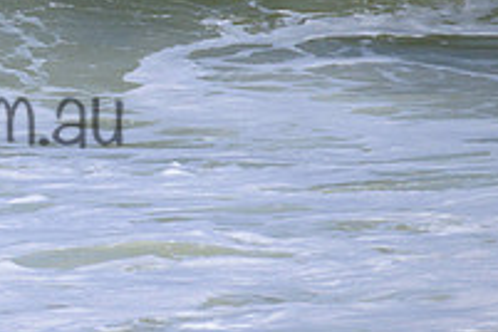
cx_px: -139
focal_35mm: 2309
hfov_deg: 0.9
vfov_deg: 0.6
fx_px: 31939
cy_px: 88
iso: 450
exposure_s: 1/2000
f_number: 11
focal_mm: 800
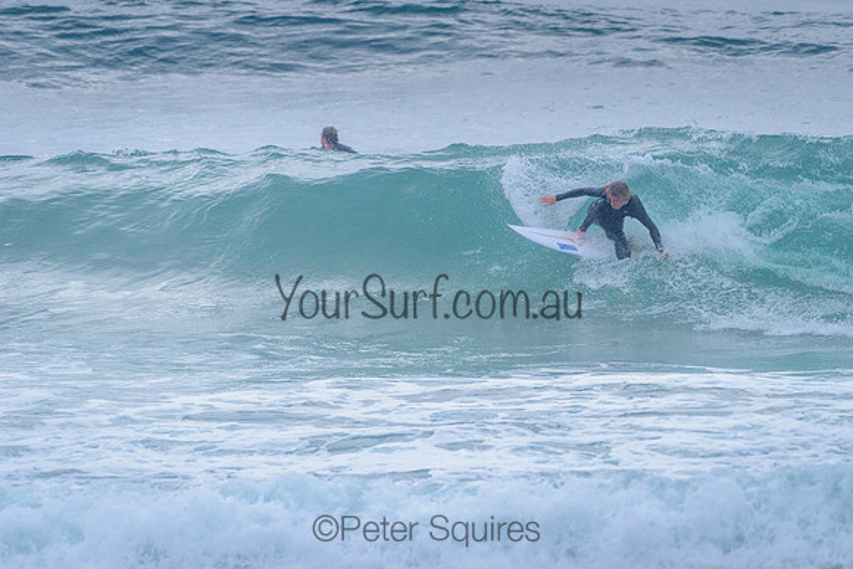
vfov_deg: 2.6
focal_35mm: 539
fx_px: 12781
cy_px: 220
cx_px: 523
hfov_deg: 3.8
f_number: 5.6
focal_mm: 440
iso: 1600
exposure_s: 1/2000
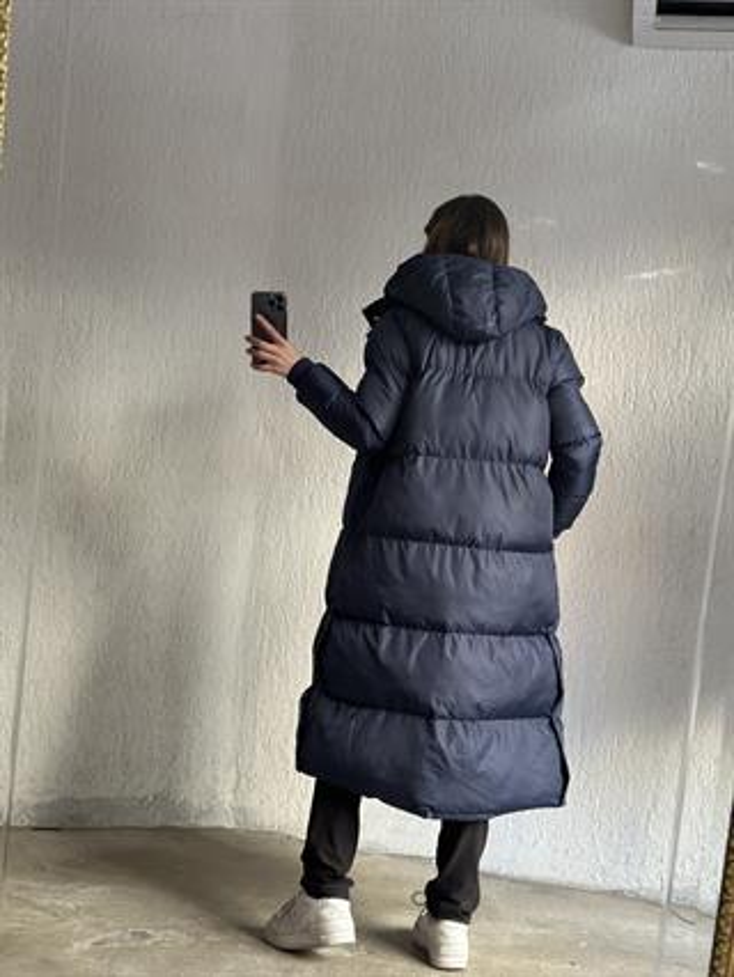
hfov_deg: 30.3
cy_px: 488
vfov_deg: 39.6
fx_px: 1356
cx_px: 367
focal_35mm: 48
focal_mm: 6.86
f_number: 1.78
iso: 160
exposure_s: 1/60
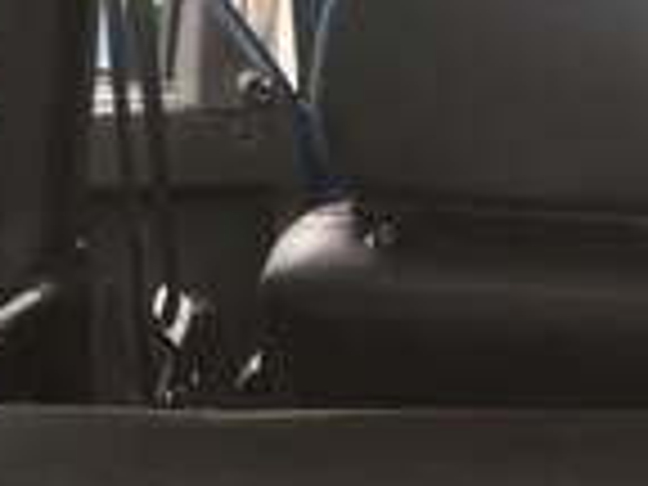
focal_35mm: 133
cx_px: 1058
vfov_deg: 10.9
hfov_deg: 13.7
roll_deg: -0.9
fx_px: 2490
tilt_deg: -22.0
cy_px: 605
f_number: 2.2
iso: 32
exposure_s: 1/50
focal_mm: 4.15
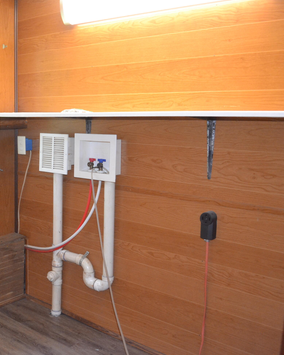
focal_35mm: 39
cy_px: 178
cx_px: 34
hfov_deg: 36.1
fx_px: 410
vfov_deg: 46.8
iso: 2000
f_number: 3.5
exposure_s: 1/60
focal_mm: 18
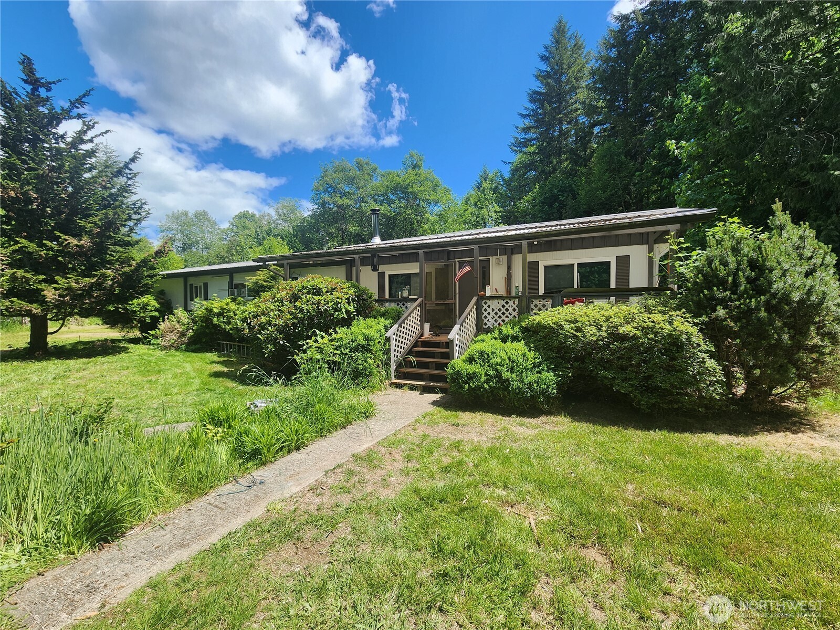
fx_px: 315
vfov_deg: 89.9
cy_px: 315
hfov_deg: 106.2
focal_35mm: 13
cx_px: 420
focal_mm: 2.2
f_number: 2.2
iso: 50
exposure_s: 1/1245
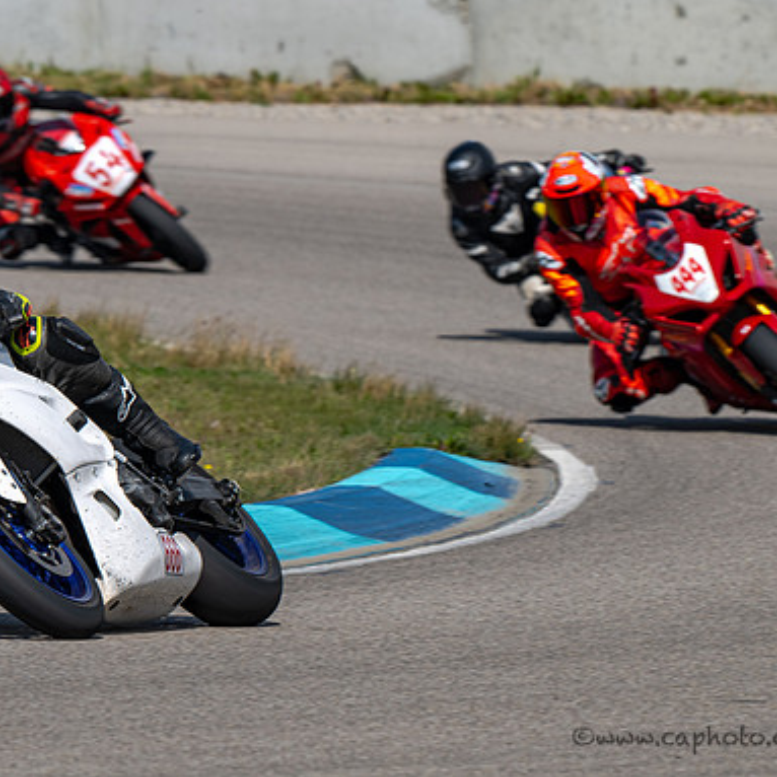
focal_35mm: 627
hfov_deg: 2.8
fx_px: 15923
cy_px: 461
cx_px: 215
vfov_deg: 2.8
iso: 140
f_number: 9
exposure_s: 1/800
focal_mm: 340
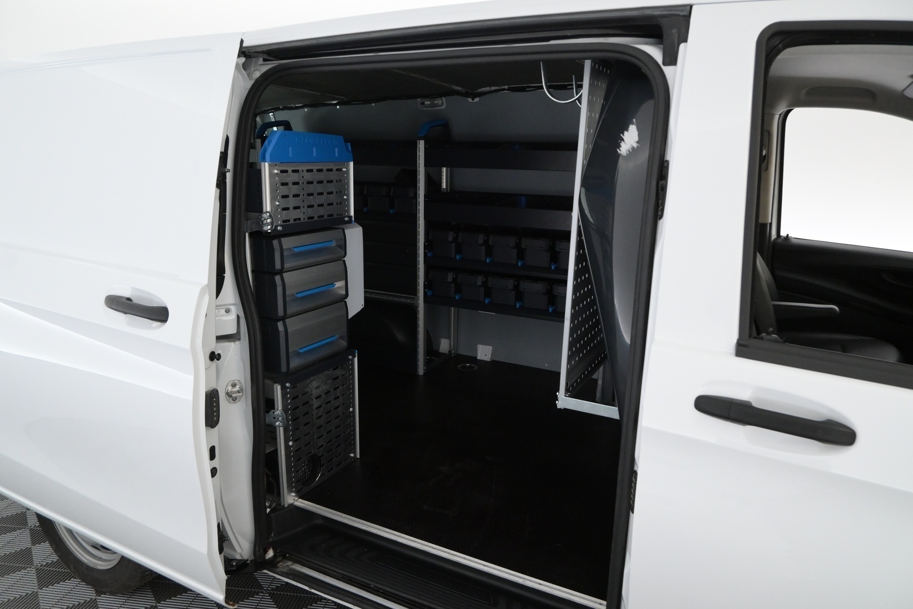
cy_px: 304
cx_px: 456
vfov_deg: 50.4
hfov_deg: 70.4
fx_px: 647
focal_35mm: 26
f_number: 5
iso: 2500
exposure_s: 1/100
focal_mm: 17
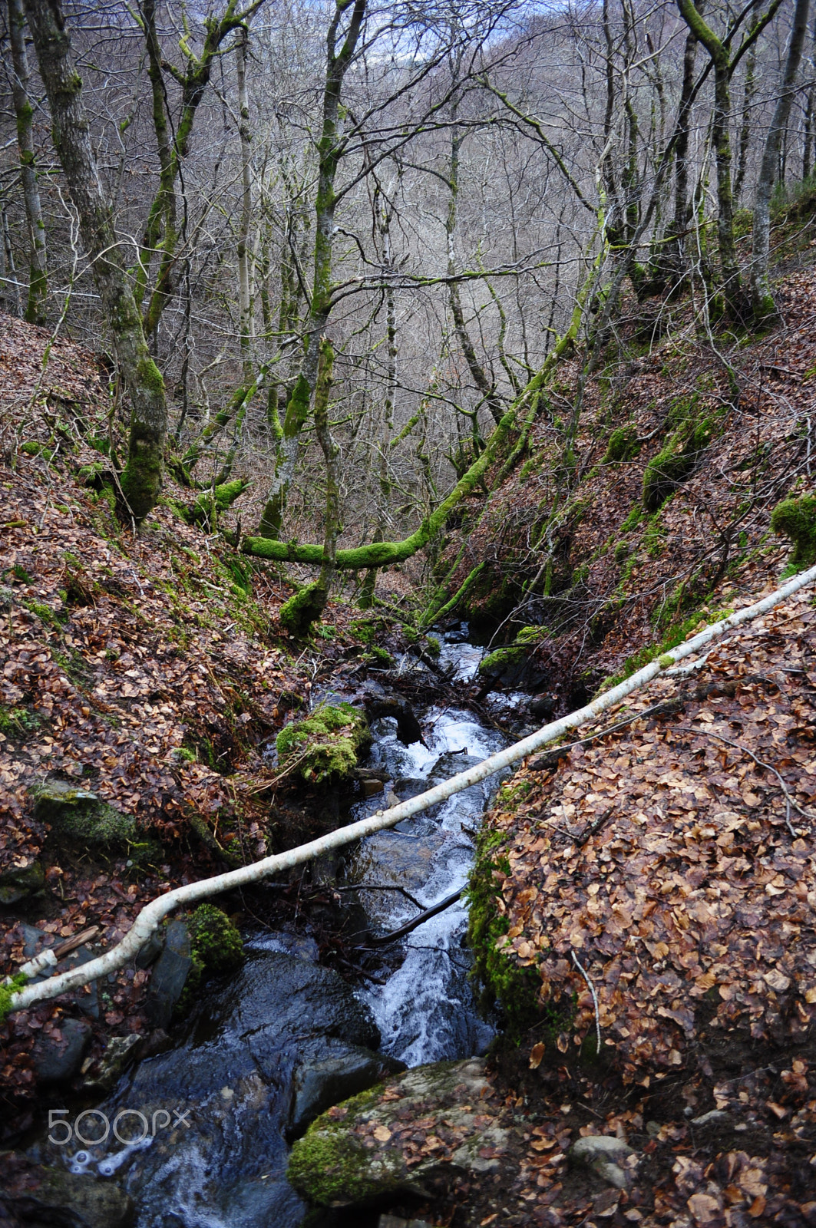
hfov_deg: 47.8
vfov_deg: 67.4
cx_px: 408
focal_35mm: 27
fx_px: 920
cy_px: 614
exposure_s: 1/125
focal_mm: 18
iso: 400
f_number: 3.5
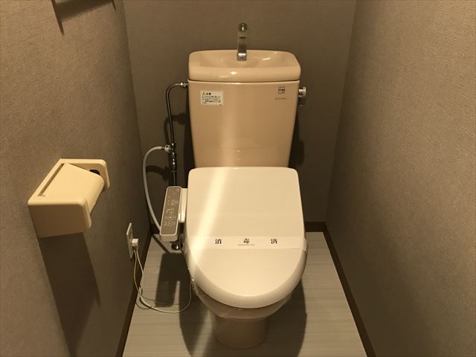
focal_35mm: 28
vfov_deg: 49.7
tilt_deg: -29.2
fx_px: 385
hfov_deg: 63.4
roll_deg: -0.4
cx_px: 238
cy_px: 178
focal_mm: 3.99
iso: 100
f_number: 1.8
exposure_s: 1/9
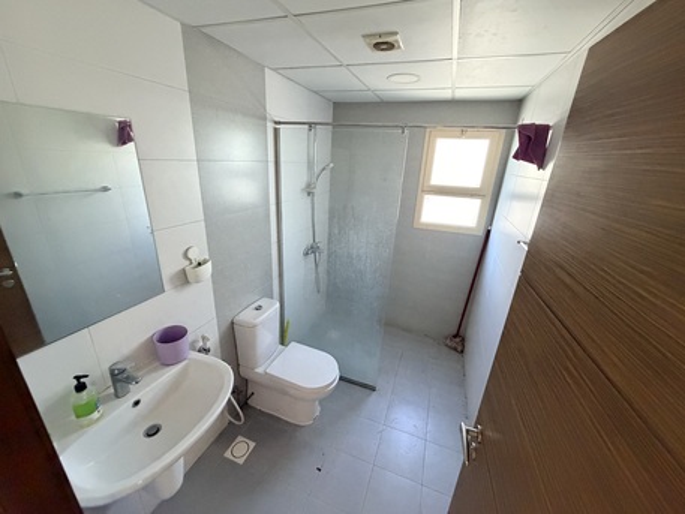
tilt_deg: -19.2
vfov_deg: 85.7
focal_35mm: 14
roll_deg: -3.2
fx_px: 277
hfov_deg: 102.0
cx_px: 342
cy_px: 257
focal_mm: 2.22
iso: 640
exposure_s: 1/60
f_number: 2.2
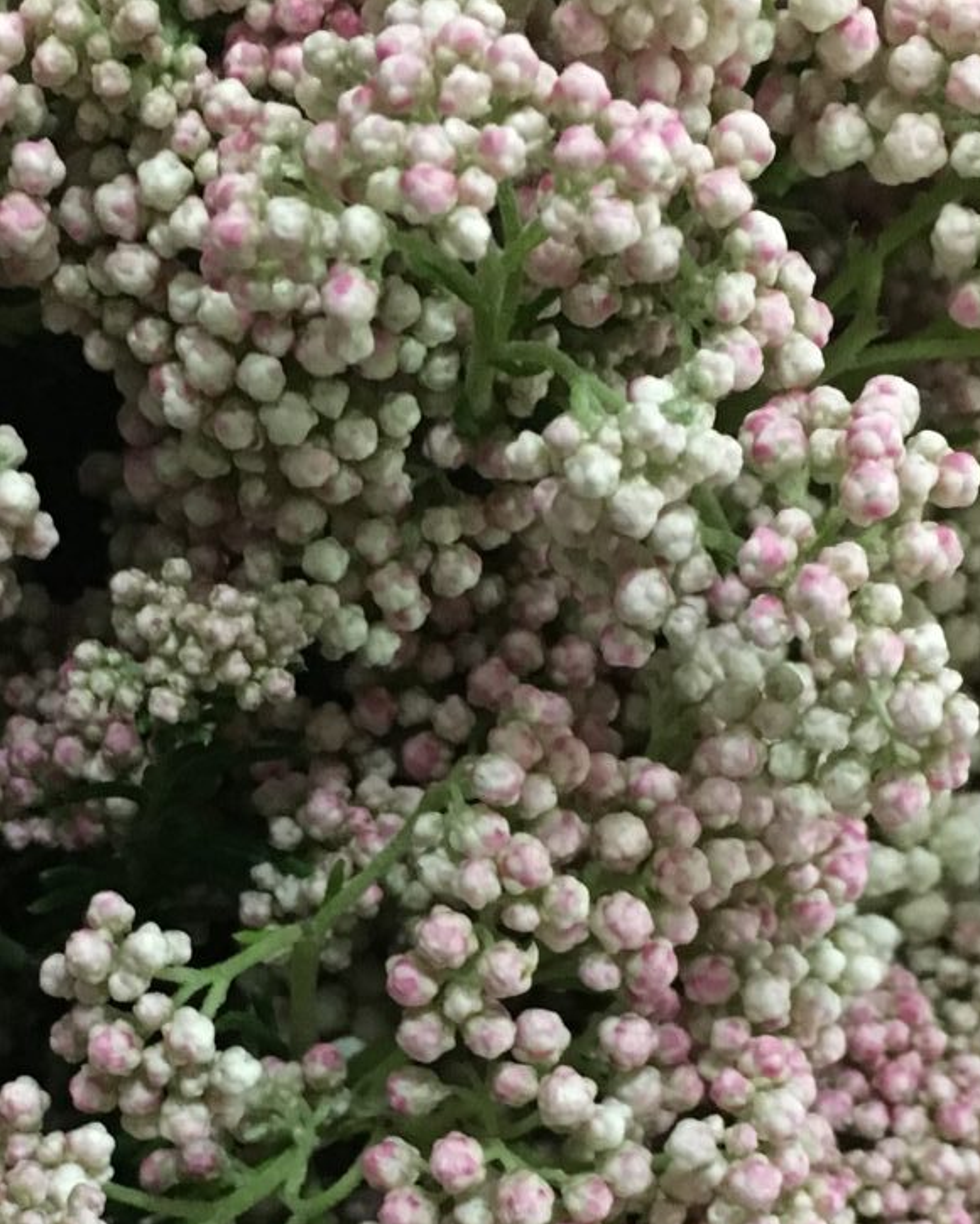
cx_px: 431
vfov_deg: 24.9
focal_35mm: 75
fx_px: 2719
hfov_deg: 20.4
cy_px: 996
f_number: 2.2
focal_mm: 4.15
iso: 400
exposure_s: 1/17
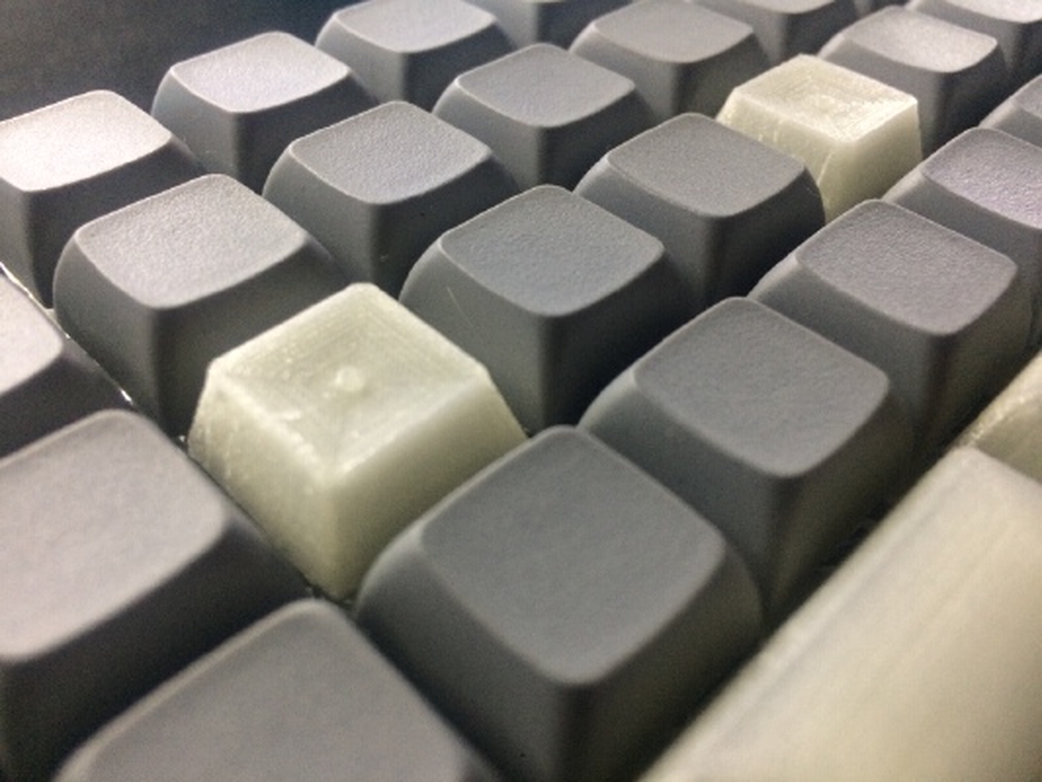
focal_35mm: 29
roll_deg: -4.6
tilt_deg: -44.1
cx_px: 521
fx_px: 873
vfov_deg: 48.2
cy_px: 391
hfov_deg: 61.6
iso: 250
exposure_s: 1/33
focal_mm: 4.15
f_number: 2.2
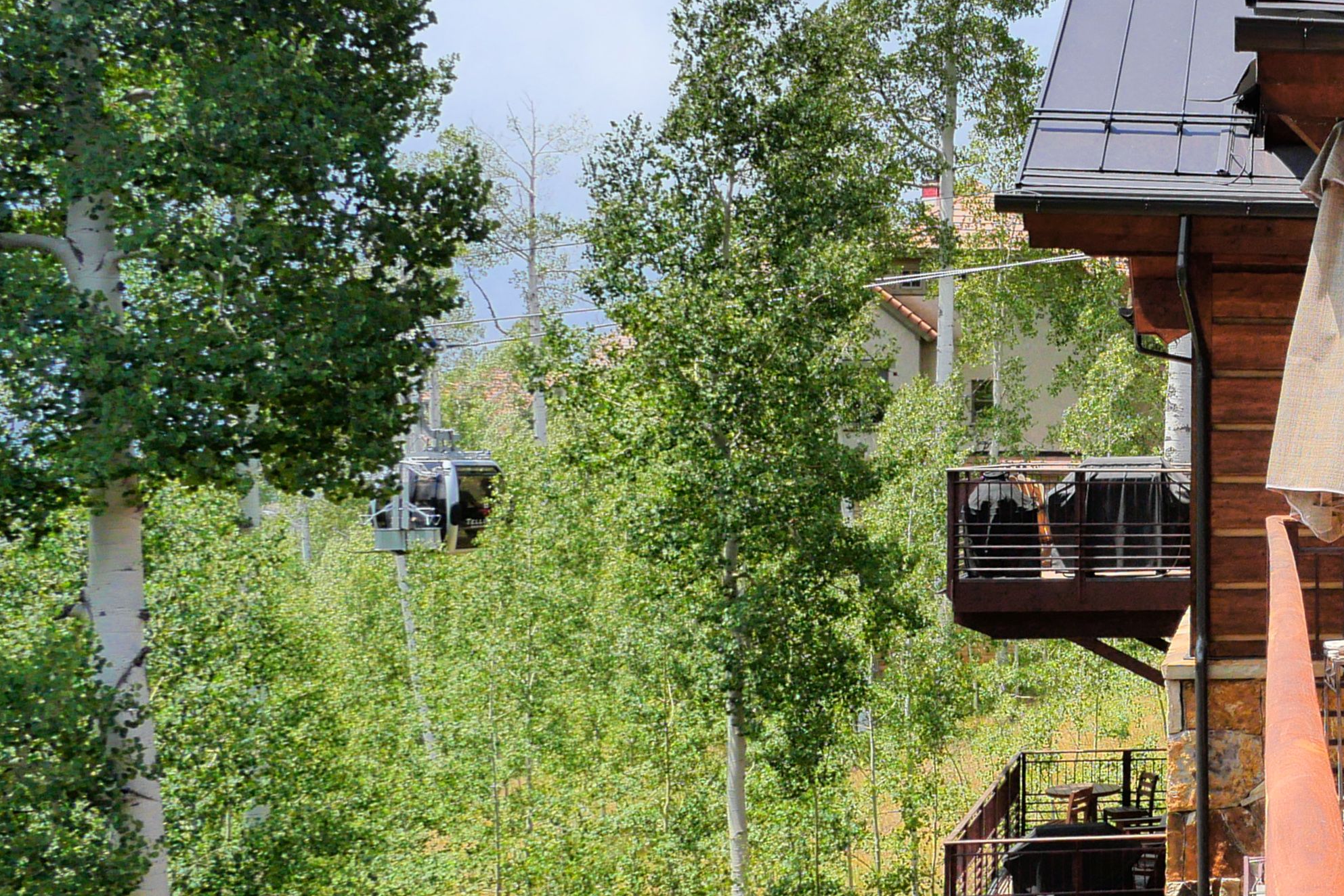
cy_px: 430
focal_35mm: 47
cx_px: 1722
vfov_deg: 28.7
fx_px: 1755
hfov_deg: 32.3
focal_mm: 9
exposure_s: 1/1000
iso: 800
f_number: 5
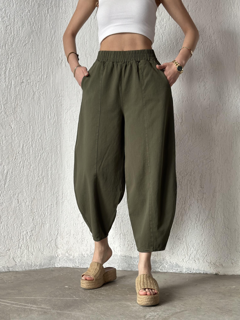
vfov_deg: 39.7
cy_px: 160
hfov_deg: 30.3
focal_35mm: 48
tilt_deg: +2.0
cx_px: 120
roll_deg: -0.8
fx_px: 444
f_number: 1.78
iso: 100
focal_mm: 6.86
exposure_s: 1/121
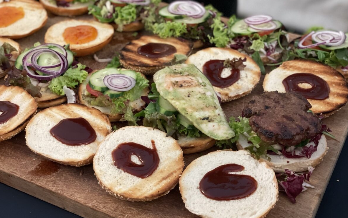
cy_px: 105
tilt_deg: -39.4
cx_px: 175
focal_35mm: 56
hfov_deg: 36.3
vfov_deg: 23.1
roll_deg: +0.3
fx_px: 531
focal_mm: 6
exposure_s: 1/33
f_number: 2
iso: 400
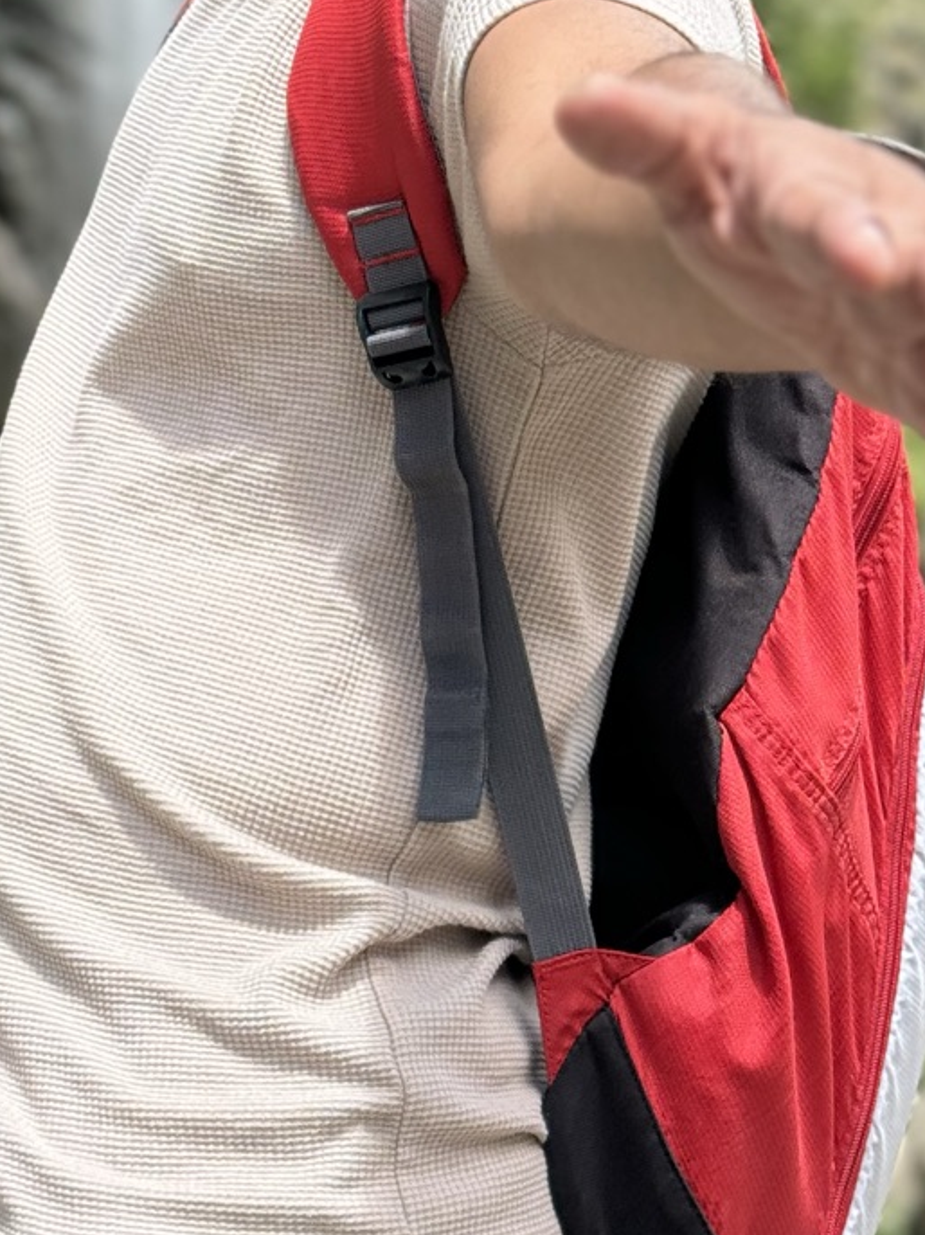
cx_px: 425
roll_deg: -8.9
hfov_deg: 13.2
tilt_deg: +21.8
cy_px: 205
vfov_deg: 17.4
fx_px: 3993
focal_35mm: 112
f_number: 1.78
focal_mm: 6.76
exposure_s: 1/1193
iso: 64
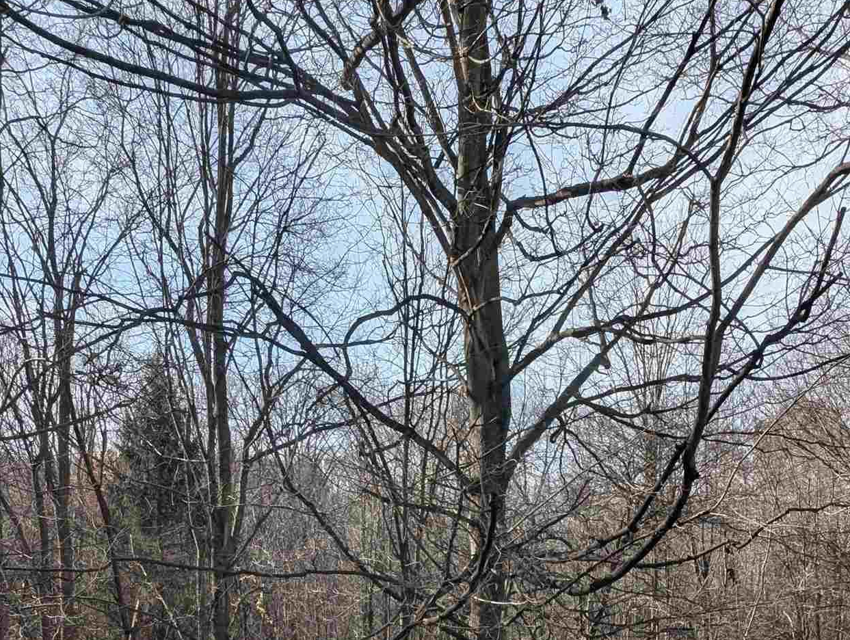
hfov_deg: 56.5
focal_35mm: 32
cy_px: 725
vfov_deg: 36.5
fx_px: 787
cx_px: 487
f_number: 2.2
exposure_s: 1/1188
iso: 44
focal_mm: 1.95
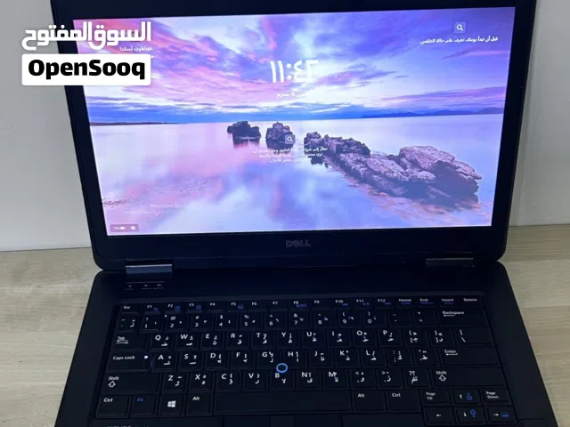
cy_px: 214
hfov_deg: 67.3
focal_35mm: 26
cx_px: 285
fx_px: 428
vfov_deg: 53.1
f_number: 1.5
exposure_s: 1/50
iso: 200
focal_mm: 5.7
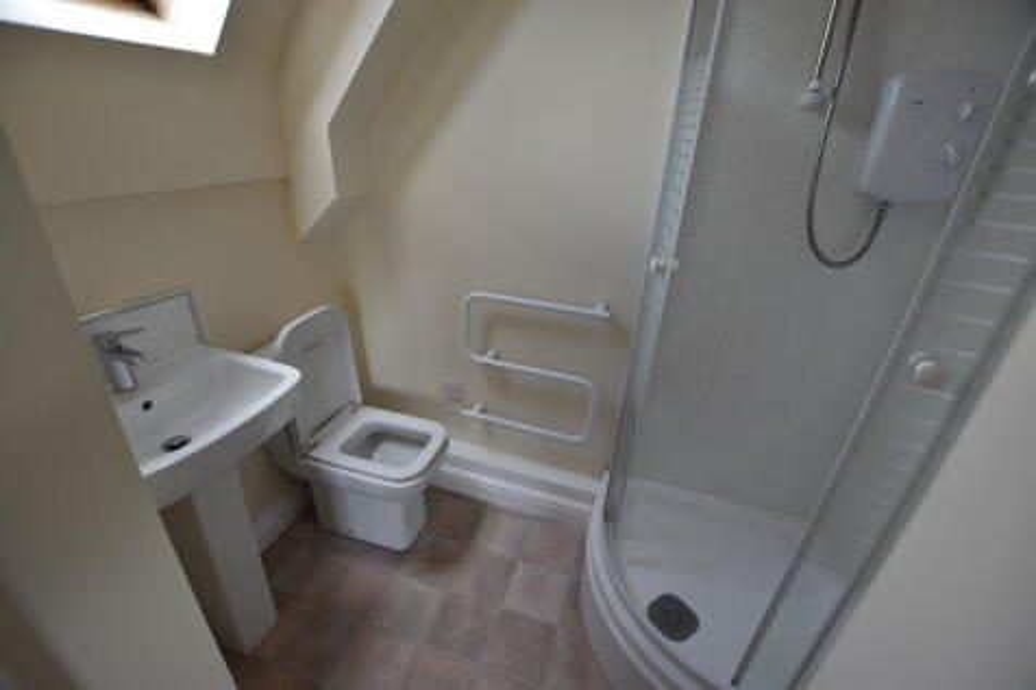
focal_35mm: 15
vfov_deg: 77.3
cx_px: 518
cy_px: 345
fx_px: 431
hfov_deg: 100.4
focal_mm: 10
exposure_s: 1/50
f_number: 3.5
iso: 100
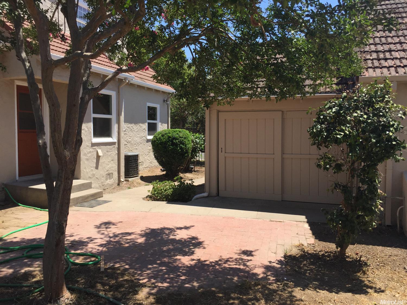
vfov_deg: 48.2
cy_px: 152
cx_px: 204
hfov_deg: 61.7
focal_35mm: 29
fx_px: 341
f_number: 2.2
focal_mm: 4.15
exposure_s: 1/1647
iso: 32
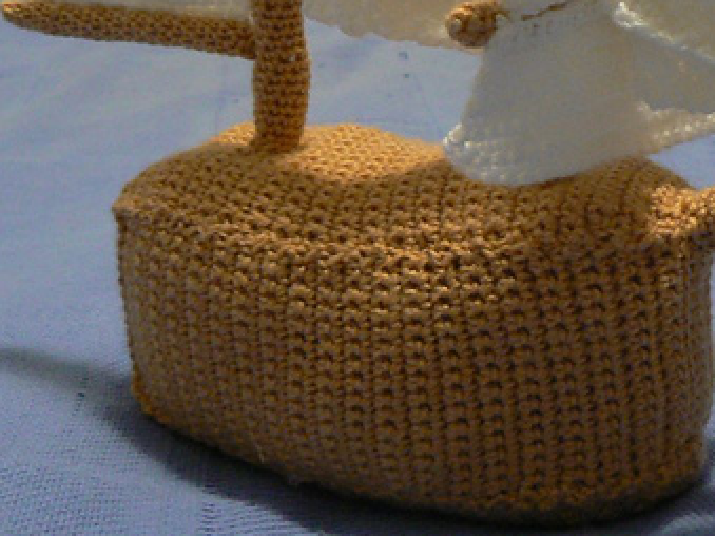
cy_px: 44
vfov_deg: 21.1
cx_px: 456
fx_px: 1404
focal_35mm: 68
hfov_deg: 28.4
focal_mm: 6
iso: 200
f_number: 2.8
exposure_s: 1/8
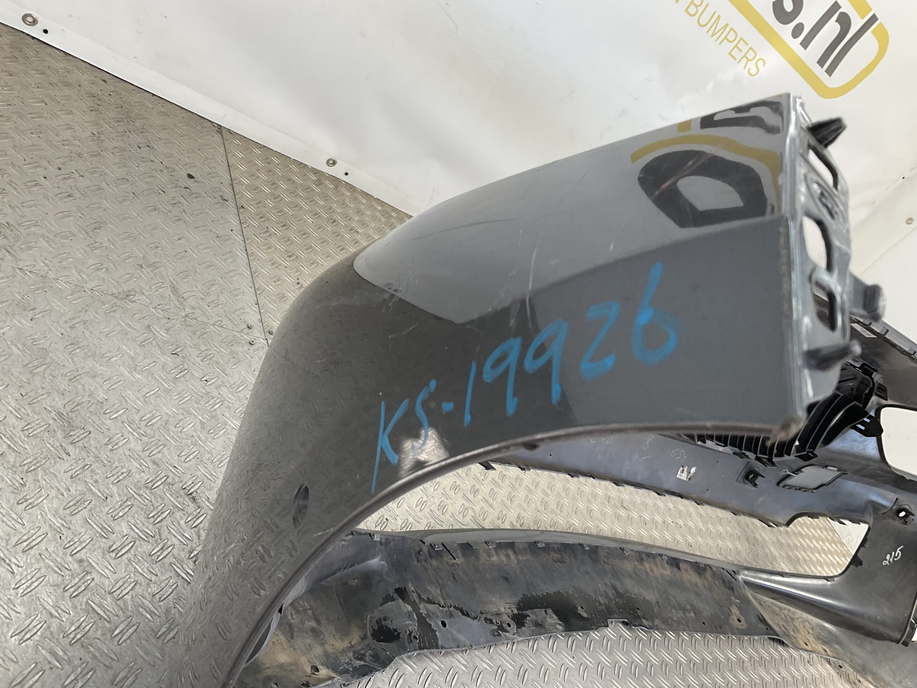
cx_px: 458
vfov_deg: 48.2
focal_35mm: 29
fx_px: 768
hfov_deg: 61.7
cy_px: 344
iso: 16
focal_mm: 3
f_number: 1.8
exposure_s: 1/103
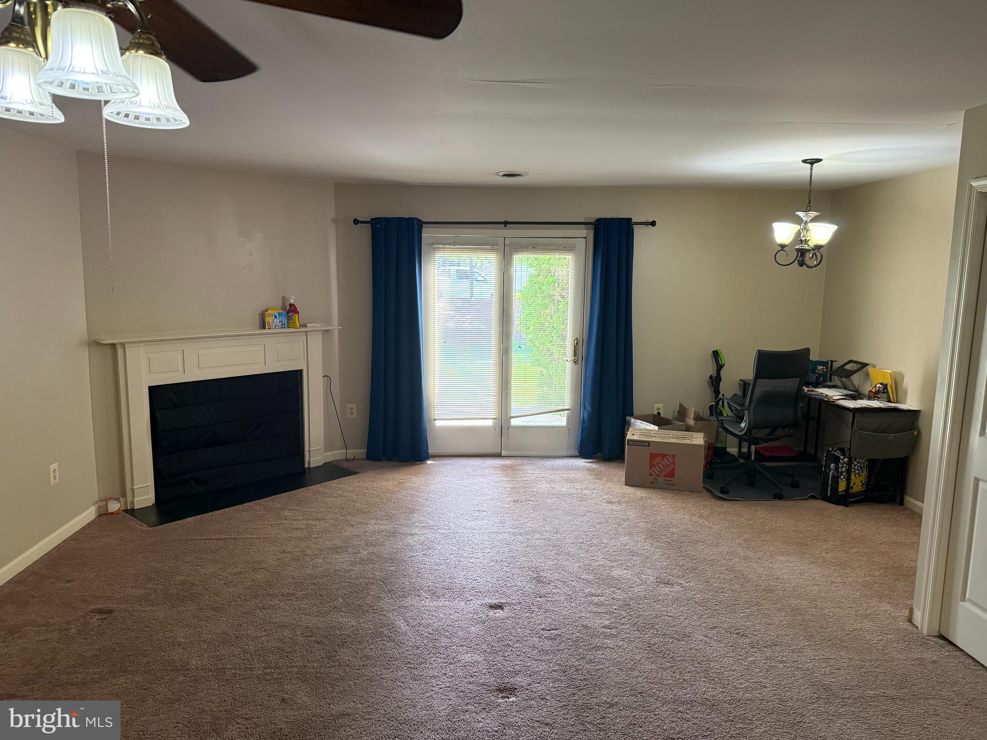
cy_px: 370
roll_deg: -0.3
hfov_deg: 71.6
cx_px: 494
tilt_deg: -8.3
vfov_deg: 56.8
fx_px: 684
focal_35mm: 24
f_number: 1.78
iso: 400
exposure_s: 1/120
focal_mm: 6.76
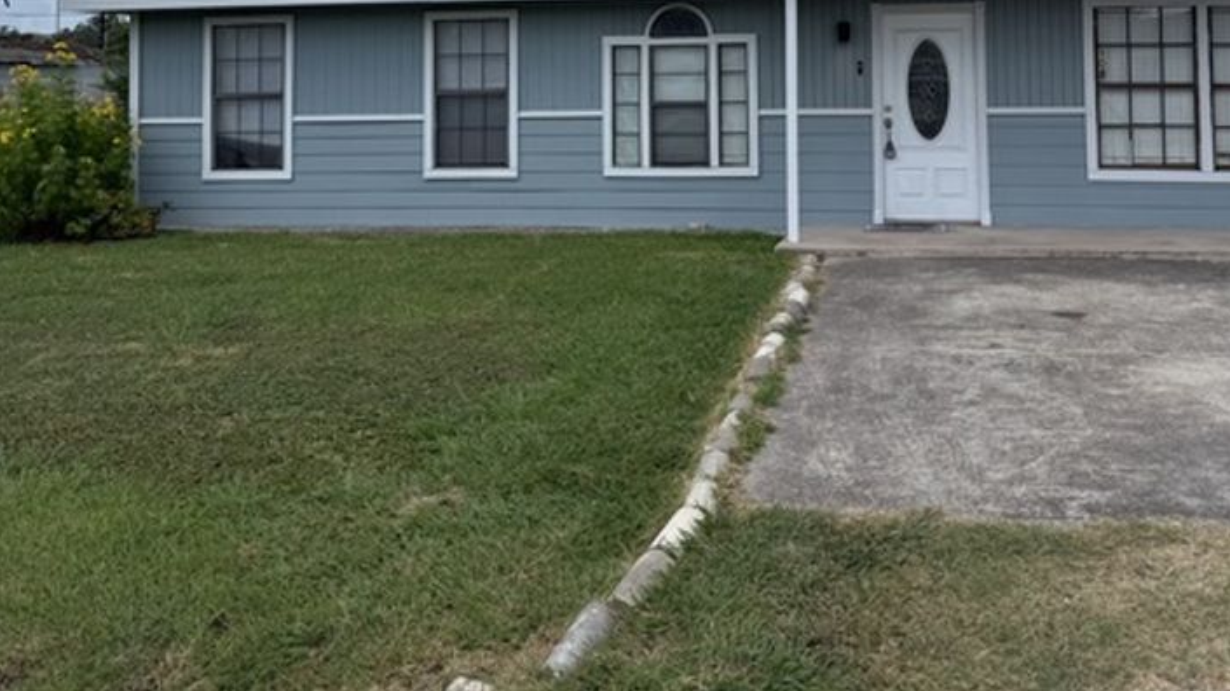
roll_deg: -0.3
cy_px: 24
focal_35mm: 38
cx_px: 721
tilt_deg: +2.4
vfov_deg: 29.4
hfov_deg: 52.5
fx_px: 1239
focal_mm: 6.76
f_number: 1.78
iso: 80
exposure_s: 1/7353
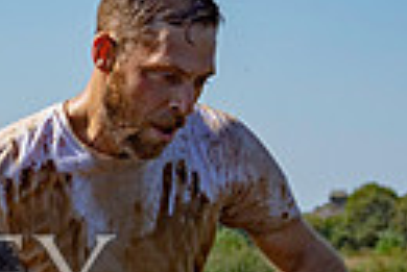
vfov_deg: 5.1
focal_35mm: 266
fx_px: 3011
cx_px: -116
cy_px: 500
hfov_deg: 7.6
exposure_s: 1/2500
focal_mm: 38
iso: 100
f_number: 4
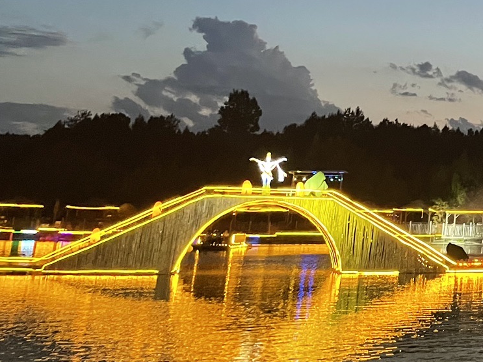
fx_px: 977
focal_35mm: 70
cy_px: -49
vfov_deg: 20.0
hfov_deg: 24.0
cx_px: 644
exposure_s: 1/33
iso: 400
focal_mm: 4.2
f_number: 1.6
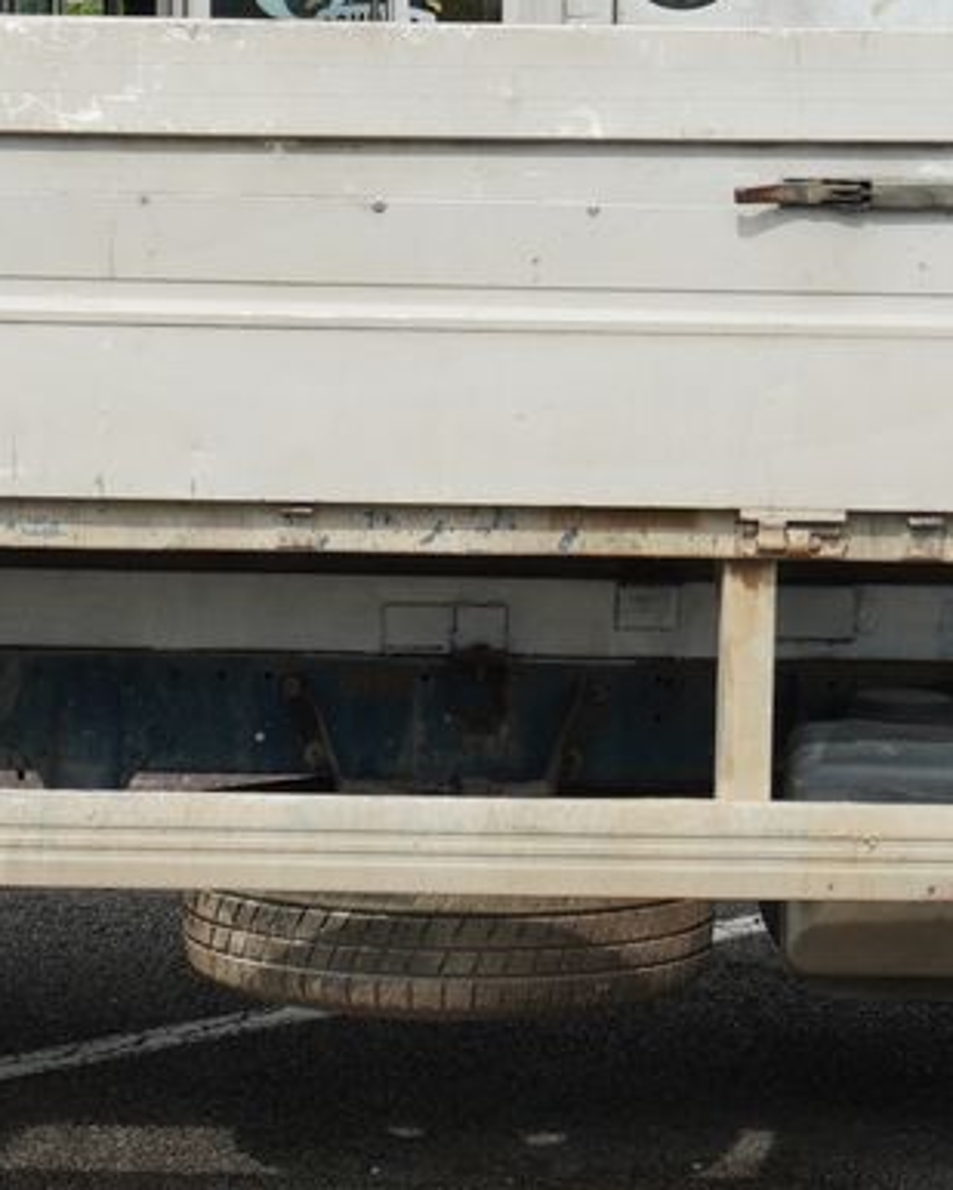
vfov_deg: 13.1
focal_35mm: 146
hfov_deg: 10.6
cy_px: 52
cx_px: 241
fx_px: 5145
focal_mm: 20
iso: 100
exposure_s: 1/160
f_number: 5.6
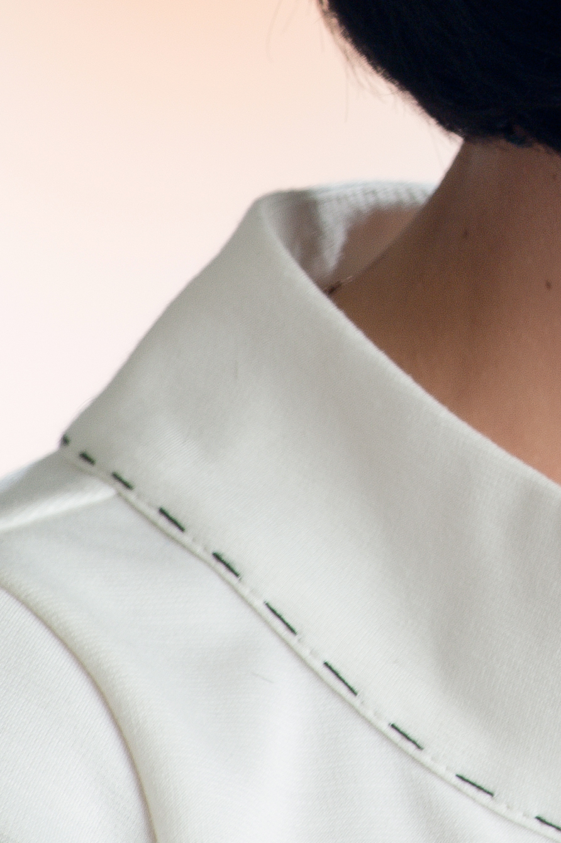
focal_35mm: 635
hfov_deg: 2.2
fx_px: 14857
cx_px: 879
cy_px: 6
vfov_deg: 3.2
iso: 200
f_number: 8
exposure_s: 1/125
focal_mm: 200
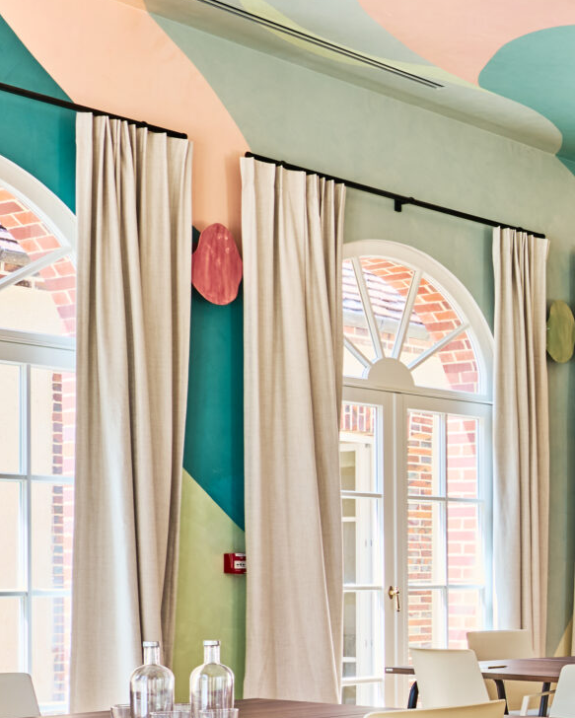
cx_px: 985
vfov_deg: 28.1
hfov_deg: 18.8
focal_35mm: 66
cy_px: 576
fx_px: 1403
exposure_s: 1/8
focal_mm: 20
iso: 64
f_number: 10
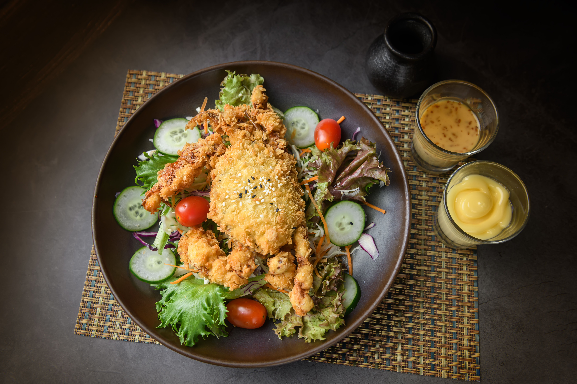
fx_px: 561
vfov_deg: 37.9
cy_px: 192
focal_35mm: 35
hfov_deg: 54.4
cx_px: 288
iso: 400
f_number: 6.3
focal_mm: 35
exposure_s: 1/60
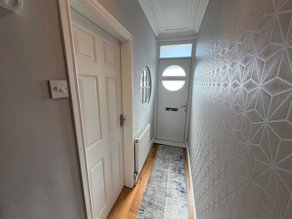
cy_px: 110
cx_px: 146
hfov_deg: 102.1
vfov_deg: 85.7
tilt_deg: -12.7
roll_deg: -0.1
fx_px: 118
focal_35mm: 14
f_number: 2.2
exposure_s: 1/121
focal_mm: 2.22
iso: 64
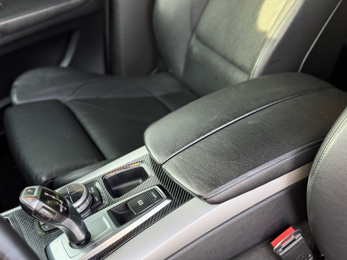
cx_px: 174
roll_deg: +4.2
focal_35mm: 48
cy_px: 130
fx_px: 481
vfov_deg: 30.3
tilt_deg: -34.6
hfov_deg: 39.7
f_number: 1.78
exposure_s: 1/60
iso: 125
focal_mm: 6.76
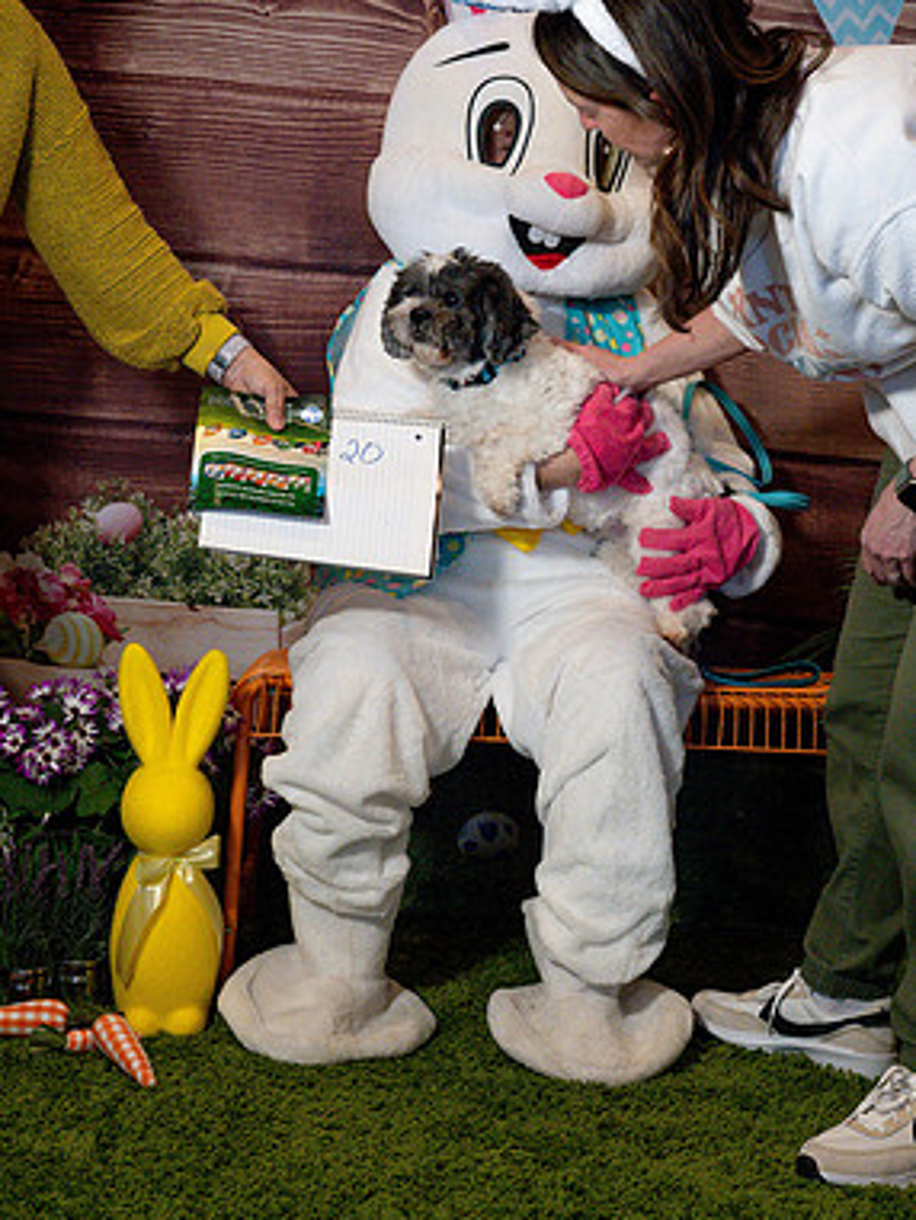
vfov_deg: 32.2
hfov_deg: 24.4
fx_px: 2116
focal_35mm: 60
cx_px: 509
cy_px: 607
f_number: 4.5
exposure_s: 1/500
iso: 8000
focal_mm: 41
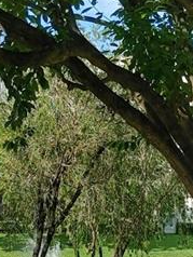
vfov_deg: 16.2
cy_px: 315
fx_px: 861
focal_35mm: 116
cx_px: 245
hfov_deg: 12.4
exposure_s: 1/1042
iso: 50
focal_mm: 4.81
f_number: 1.8
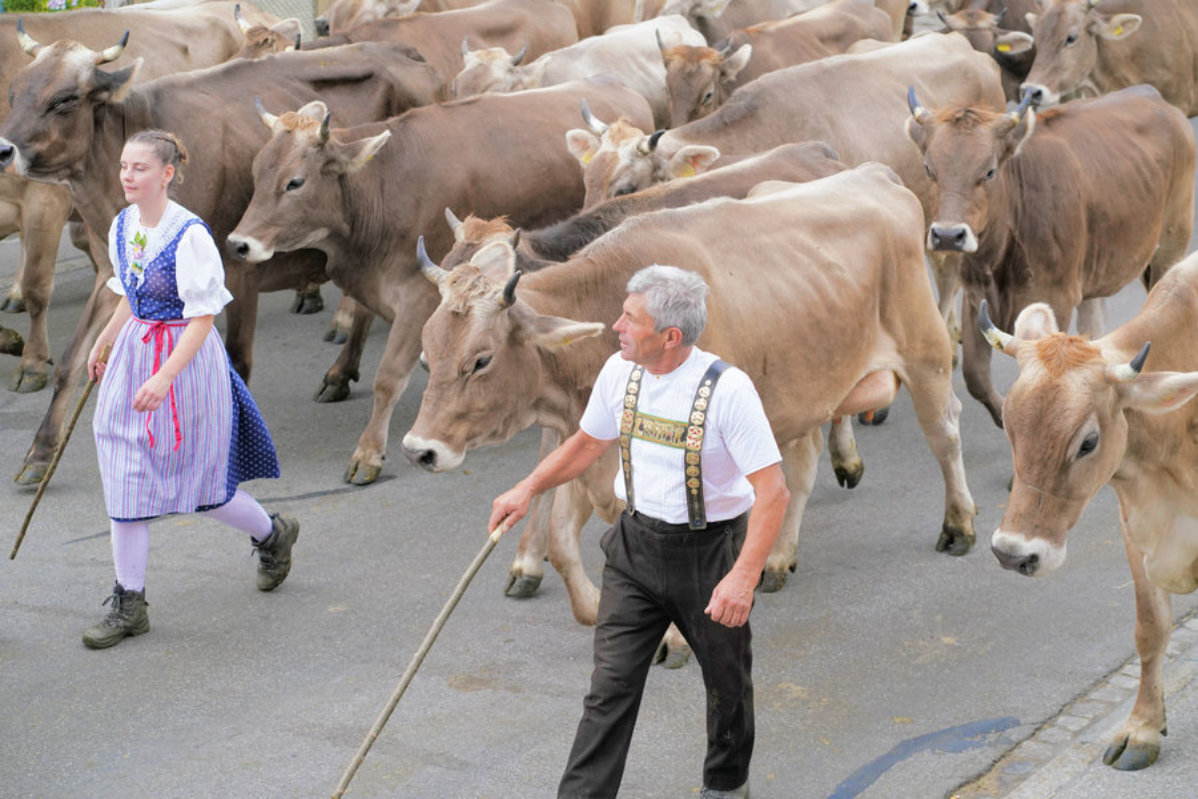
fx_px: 2828
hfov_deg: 23.9
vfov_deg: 16.1
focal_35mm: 85
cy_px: 400
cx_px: 599
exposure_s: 1/640
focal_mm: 85
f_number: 5.6
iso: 800
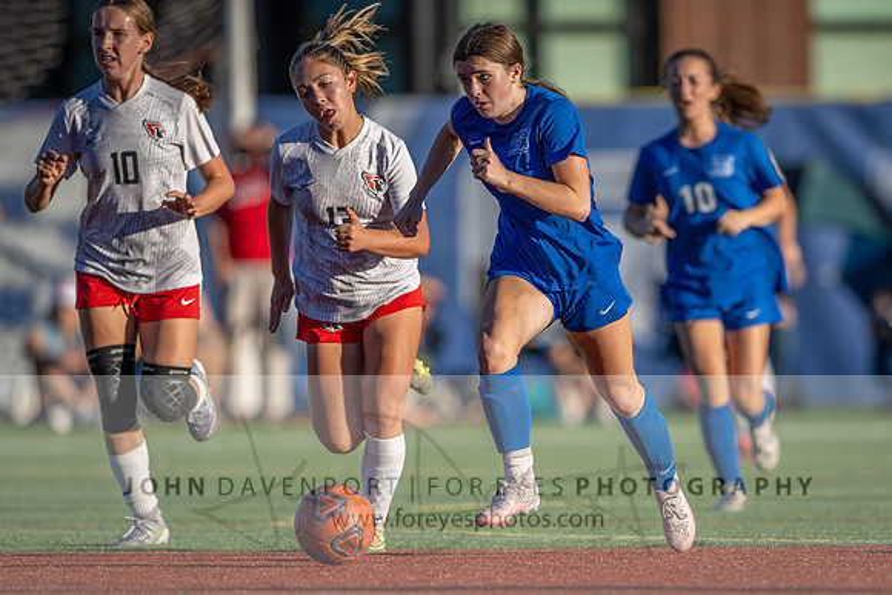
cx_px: 641
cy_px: 376
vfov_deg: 2.1
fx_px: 16211
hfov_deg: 3.2
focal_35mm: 654
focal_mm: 400
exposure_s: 1/1000
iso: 80
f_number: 3.2
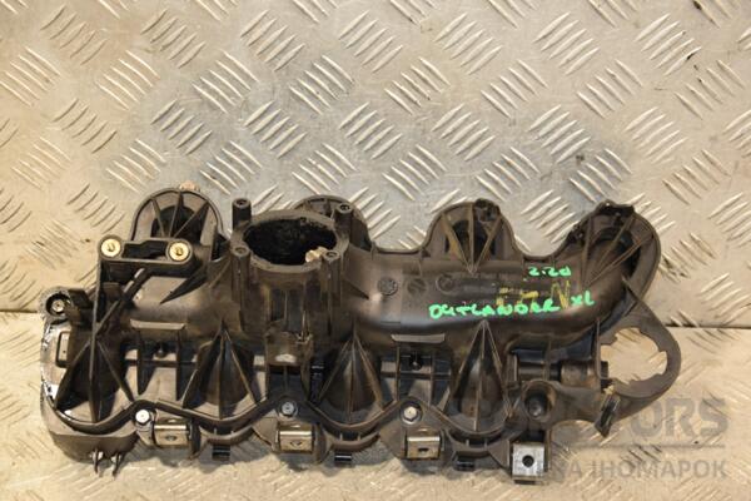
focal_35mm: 72
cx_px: 376
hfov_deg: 28.1
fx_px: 1502
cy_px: 250
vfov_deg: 18.9
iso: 800
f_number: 4.8
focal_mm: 48
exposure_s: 1/100
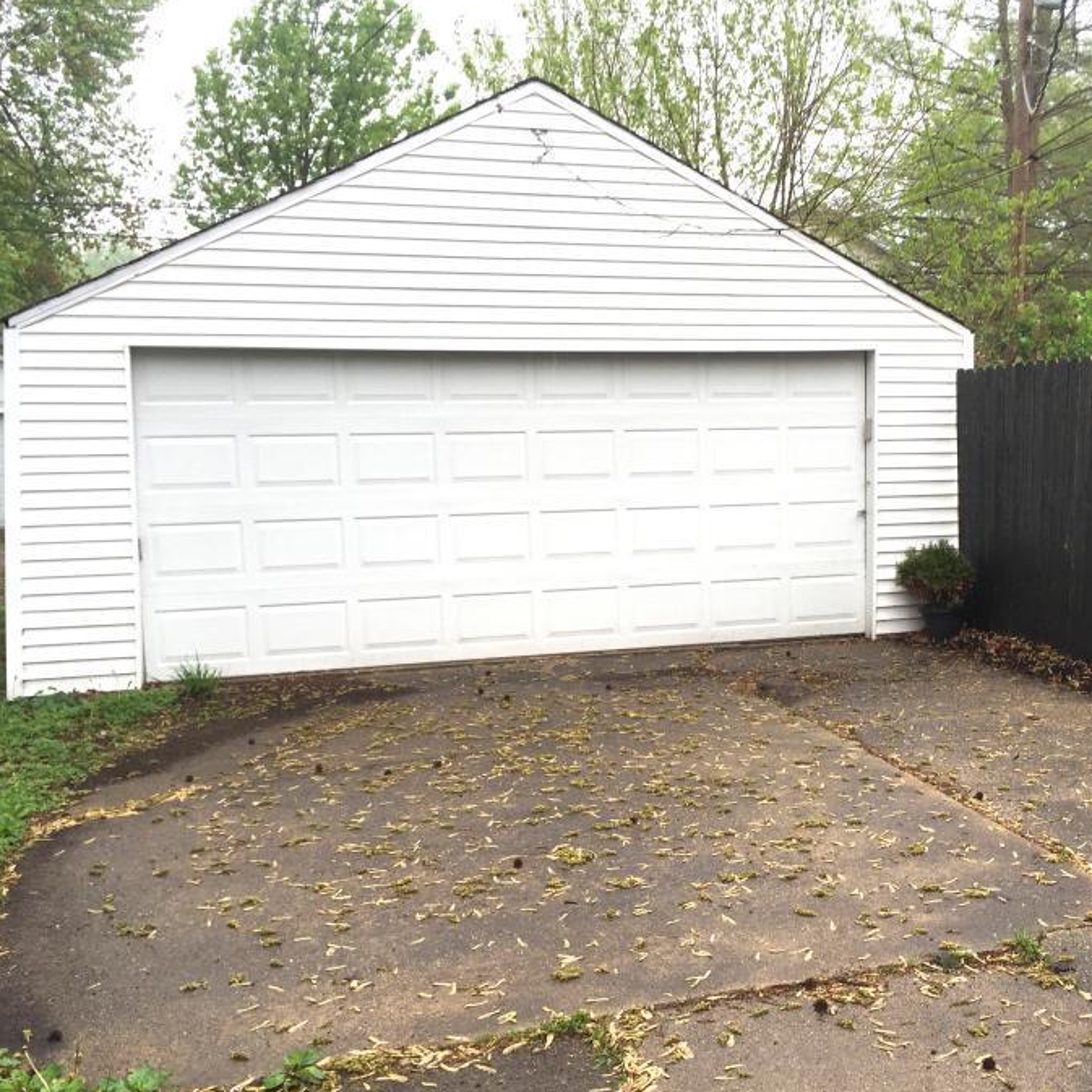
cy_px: 604
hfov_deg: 41.9
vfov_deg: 42.8
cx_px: 776
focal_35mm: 39
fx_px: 1392
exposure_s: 1/247
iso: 32
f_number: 2.2
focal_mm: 4.15
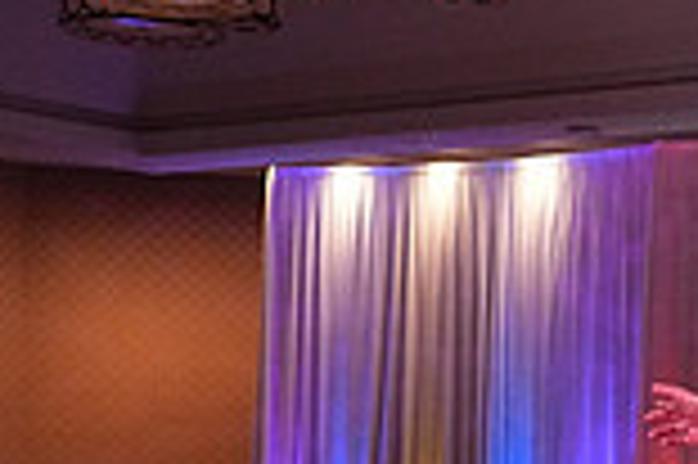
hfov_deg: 12.9
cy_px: 732
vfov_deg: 8.9
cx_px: 1058
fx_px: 2905
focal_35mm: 150
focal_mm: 27
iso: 3200
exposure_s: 1/250
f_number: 7.1
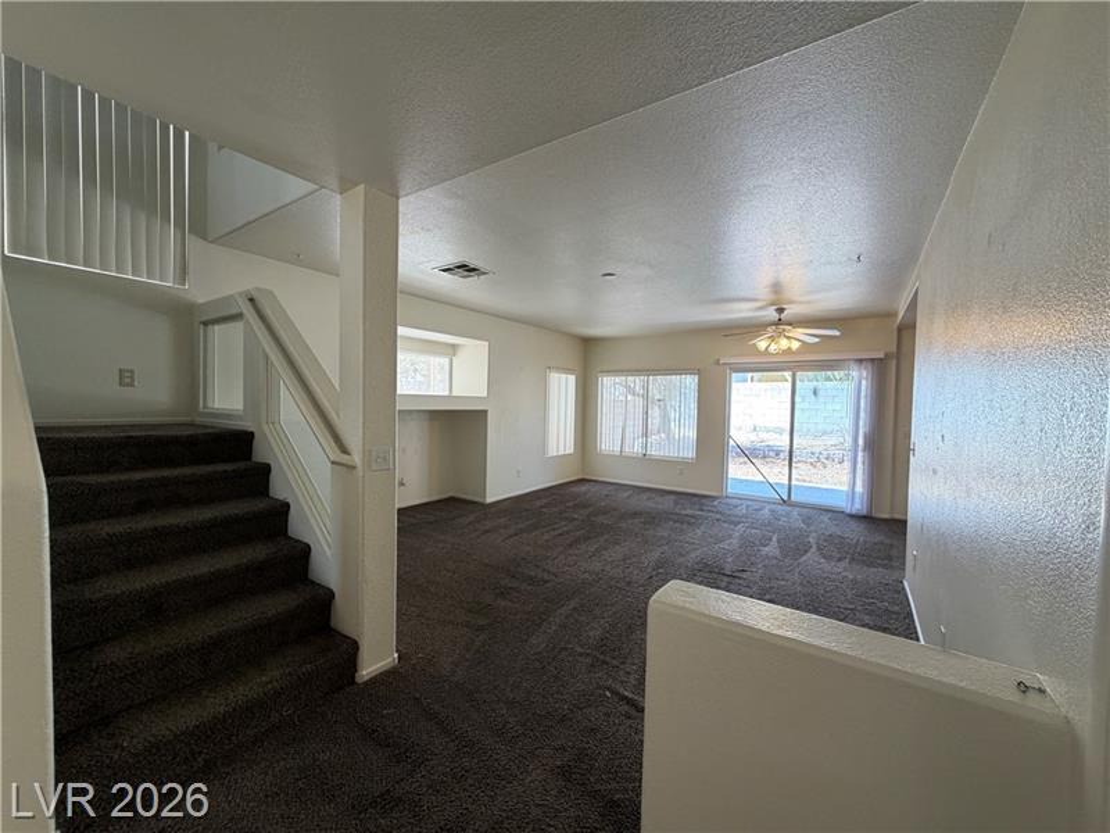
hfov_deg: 102.1
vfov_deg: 85.7
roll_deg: -1.3
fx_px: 449
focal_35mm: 14
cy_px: 416
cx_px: 555
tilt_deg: -2.1
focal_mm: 2.22
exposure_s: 1/120
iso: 160
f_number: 2.2
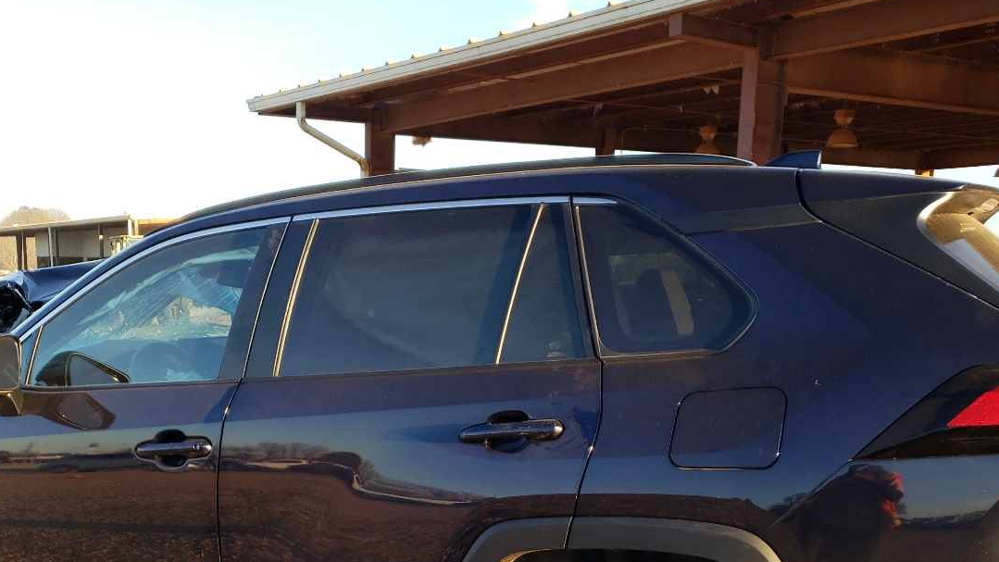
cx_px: 463
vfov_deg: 27.0
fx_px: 1113
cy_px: 546
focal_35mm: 42
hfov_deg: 48.3
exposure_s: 1/476
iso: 50
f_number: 1.5
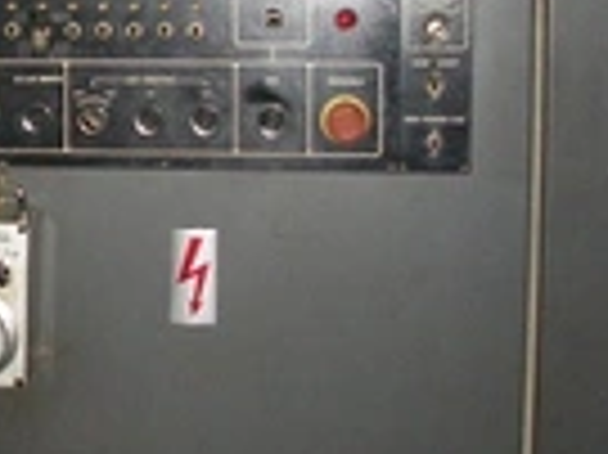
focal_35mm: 107
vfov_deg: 13.7
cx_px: -131
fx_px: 1878
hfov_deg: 17.5
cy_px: 76
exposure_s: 1/60
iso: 211
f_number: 3.5
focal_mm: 6.3
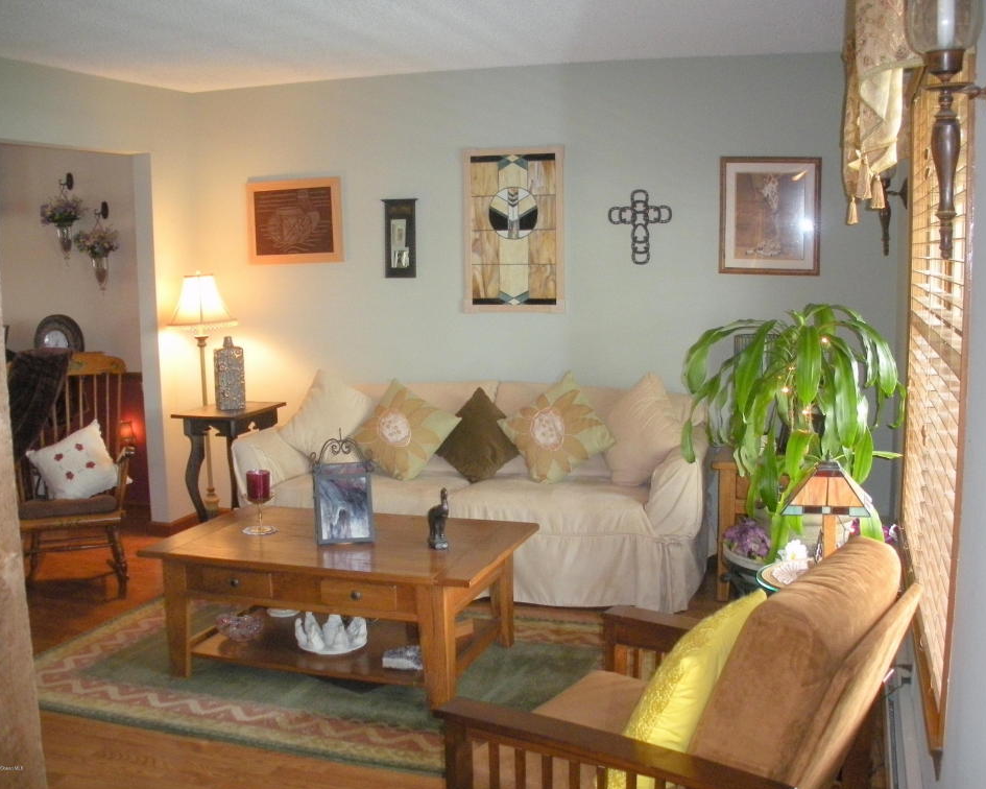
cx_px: 497
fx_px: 1080
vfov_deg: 40.1
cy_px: 392
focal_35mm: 37
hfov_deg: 49.1
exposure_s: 1/30
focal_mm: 6.3
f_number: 3.5
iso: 400
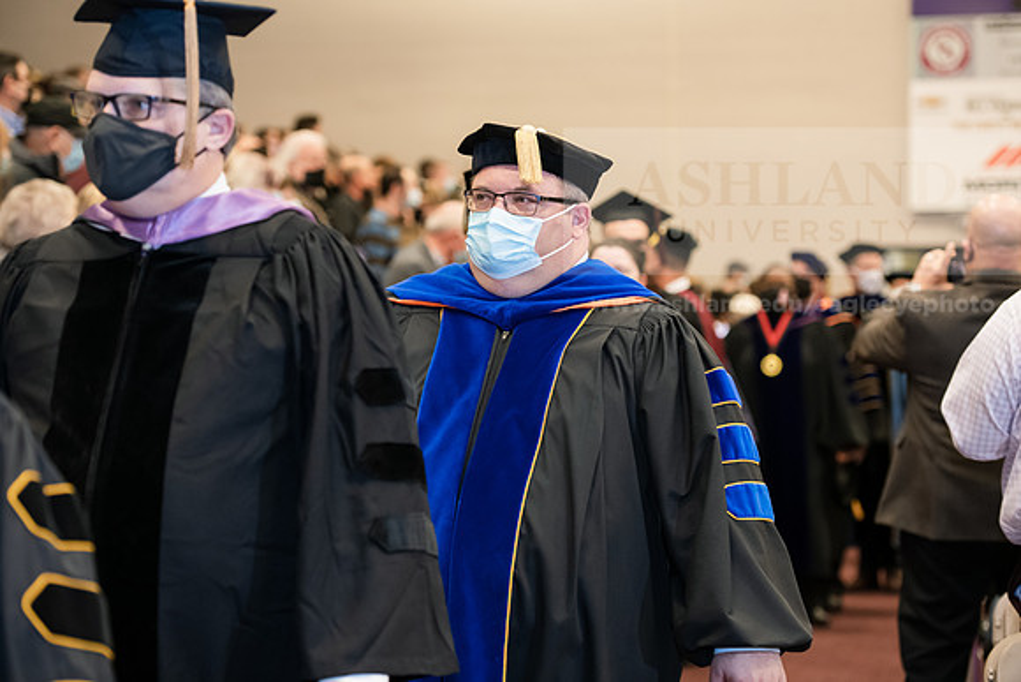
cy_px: 341
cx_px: 510
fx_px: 2695
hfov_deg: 21.5
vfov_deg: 14.4
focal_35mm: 95
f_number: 3.5
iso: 2000
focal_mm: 95
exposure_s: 1/200
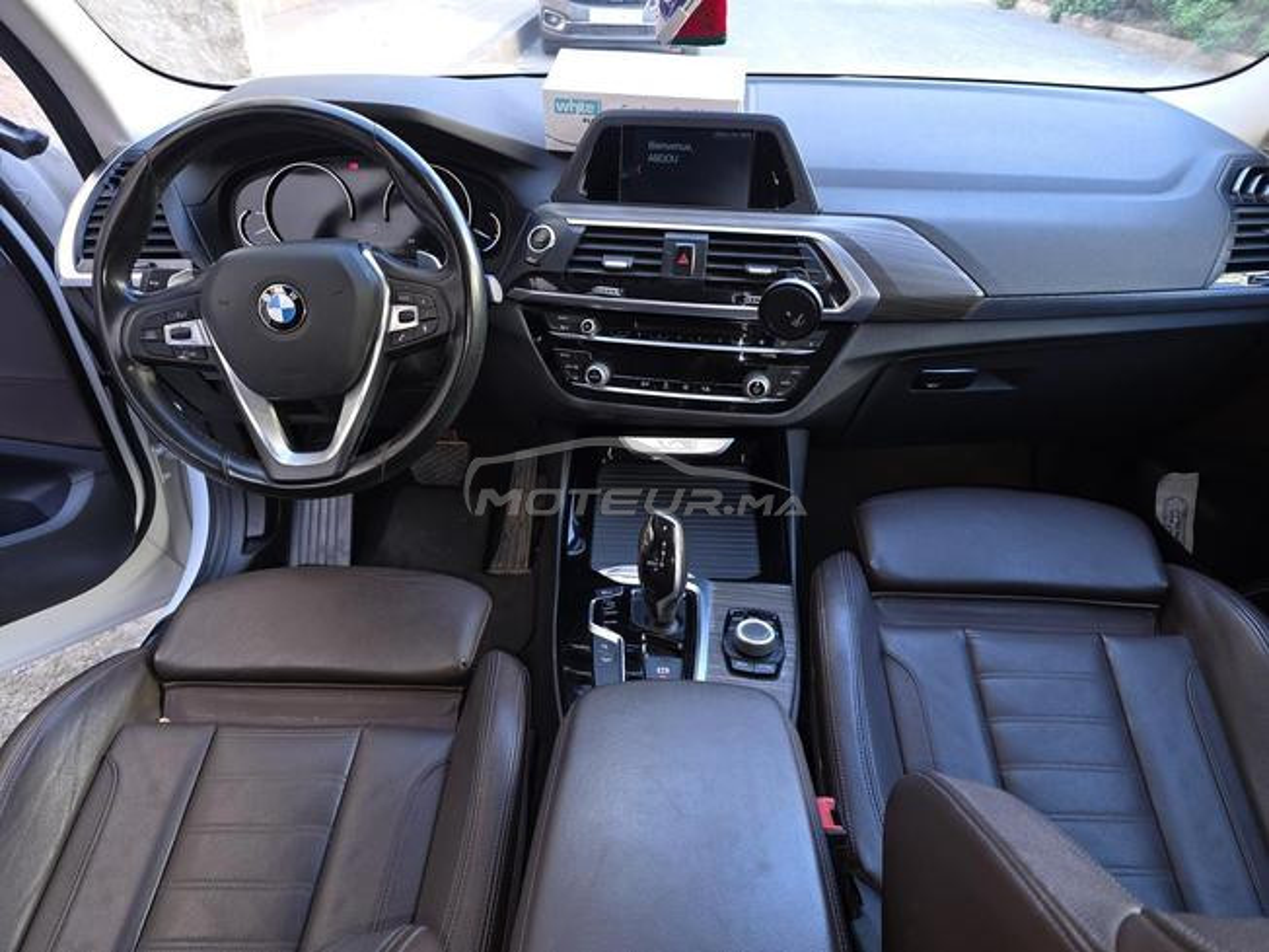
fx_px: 843
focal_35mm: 23
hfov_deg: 73.9
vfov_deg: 58.9
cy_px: 476
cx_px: 634
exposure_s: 1/50
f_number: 1.7
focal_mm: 6.3
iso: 64
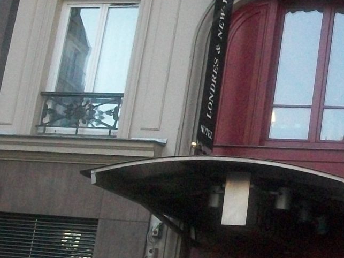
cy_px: 103
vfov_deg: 14.5
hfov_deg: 18.8
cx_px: 333
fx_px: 1013
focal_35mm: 102
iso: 317
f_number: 2.9
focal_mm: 5.7
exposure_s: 1/500
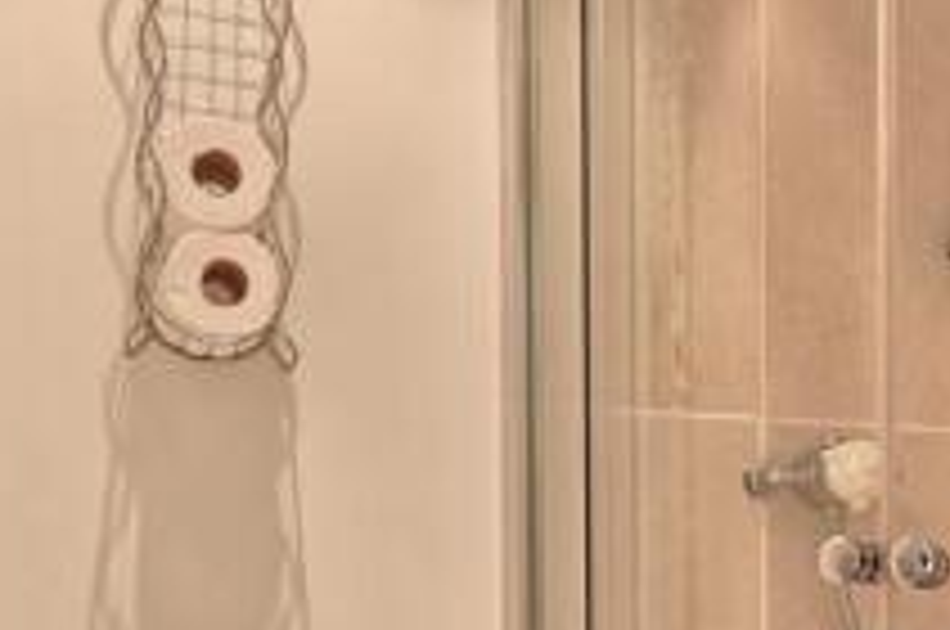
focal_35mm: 56
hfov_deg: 34.4
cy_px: 675
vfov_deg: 22.8
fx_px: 1476
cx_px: 779
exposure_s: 1/8
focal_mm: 12
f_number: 5.6
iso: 100
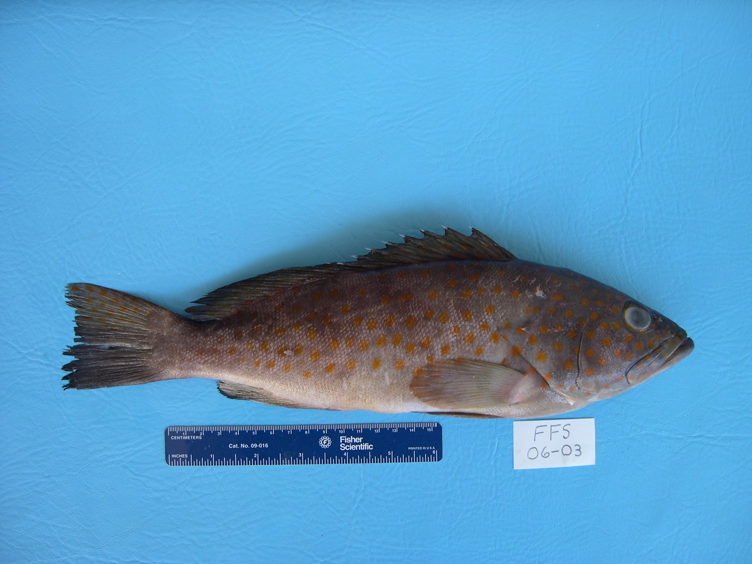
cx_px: 376
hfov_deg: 49.0
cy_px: 282
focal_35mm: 38
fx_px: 826
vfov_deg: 37.7
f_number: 2.8
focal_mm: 8
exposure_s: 1/91.2
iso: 100
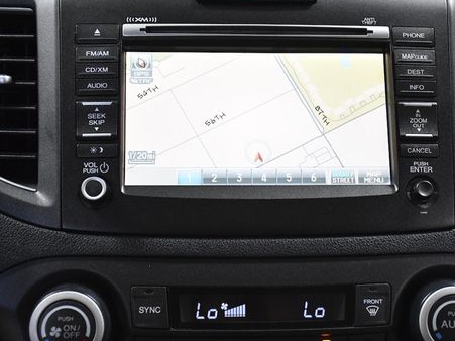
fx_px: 933
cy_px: 187
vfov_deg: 20.7
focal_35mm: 71
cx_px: 258
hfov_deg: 27.4
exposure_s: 1/250
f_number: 4.2
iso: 2500
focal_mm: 35
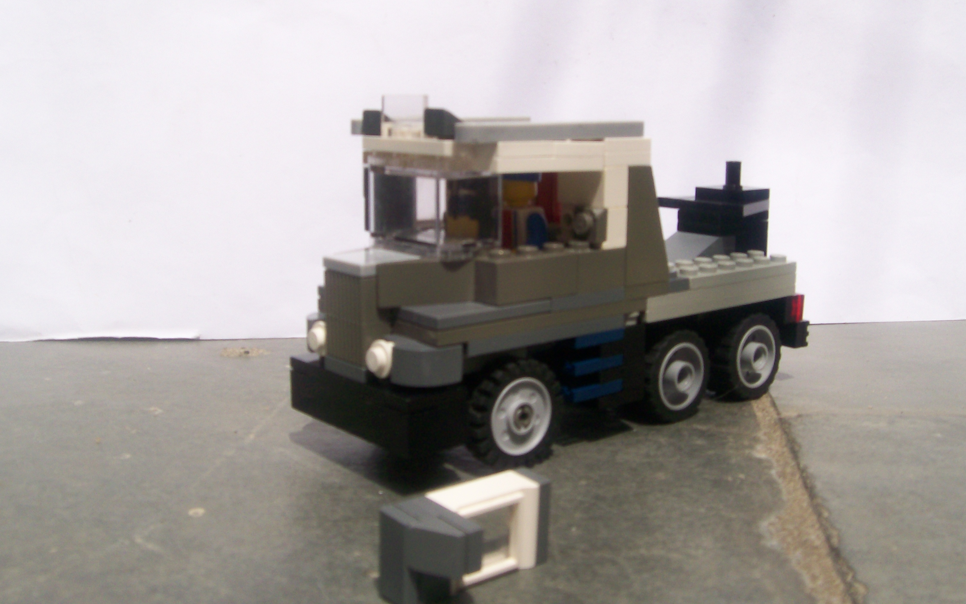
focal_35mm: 39
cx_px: 477
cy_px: 270
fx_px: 1027
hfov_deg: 50.4
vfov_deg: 32.7
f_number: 4.8
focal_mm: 6
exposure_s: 1/934
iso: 80
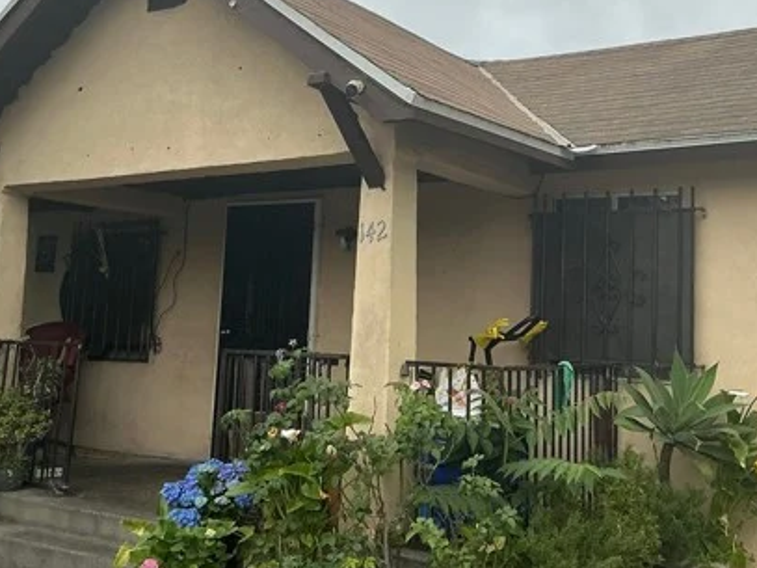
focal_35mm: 44
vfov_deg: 32.6
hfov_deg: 42.9
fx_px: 962
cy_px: 199
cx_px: 405
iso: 25
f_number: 1.8
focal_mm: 3
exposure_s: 1/1786
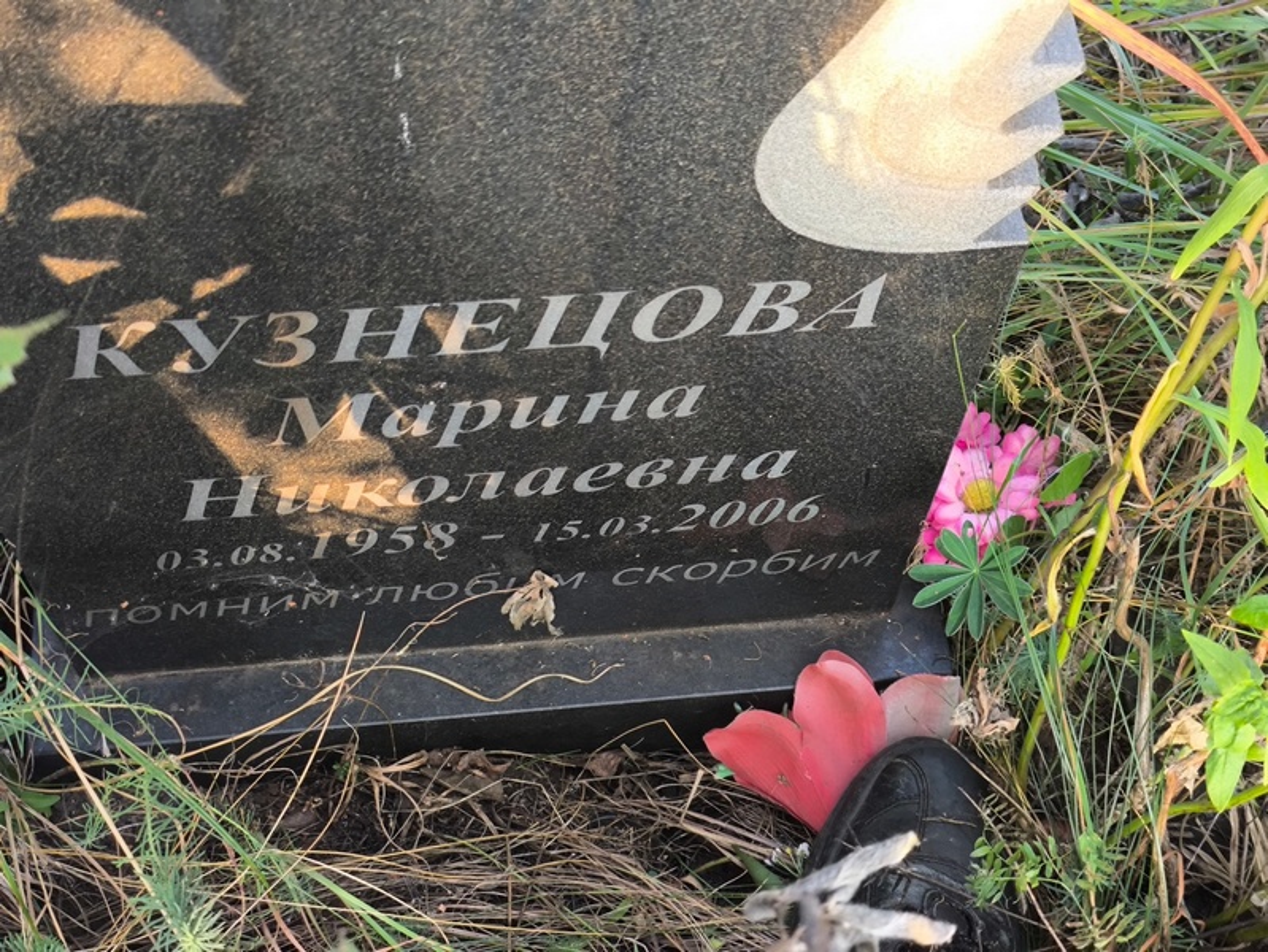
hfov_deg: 38.2
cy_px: 476
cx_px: 634
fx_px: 1832
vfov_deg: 29.1
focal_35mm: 50
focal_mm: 4.71
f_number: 1.7
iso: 100
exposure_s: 1/50
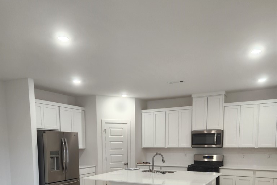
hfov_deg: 58.7
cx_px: 138
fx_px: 246
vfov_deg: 38.0
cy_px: 170
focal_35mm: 32
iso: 160
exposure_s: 1/120
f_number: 1.8
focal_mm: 5.4
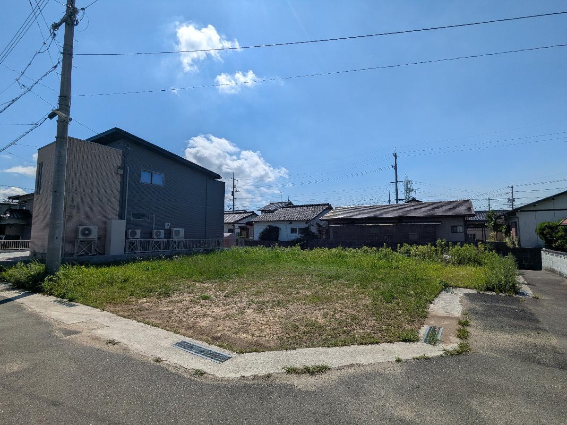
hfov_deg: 94.5
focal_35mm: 16
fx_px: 262
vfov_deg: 78.1
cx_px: 284
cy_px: 212
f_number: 2.2
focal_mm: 2.35
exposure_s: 1/4902
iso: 50
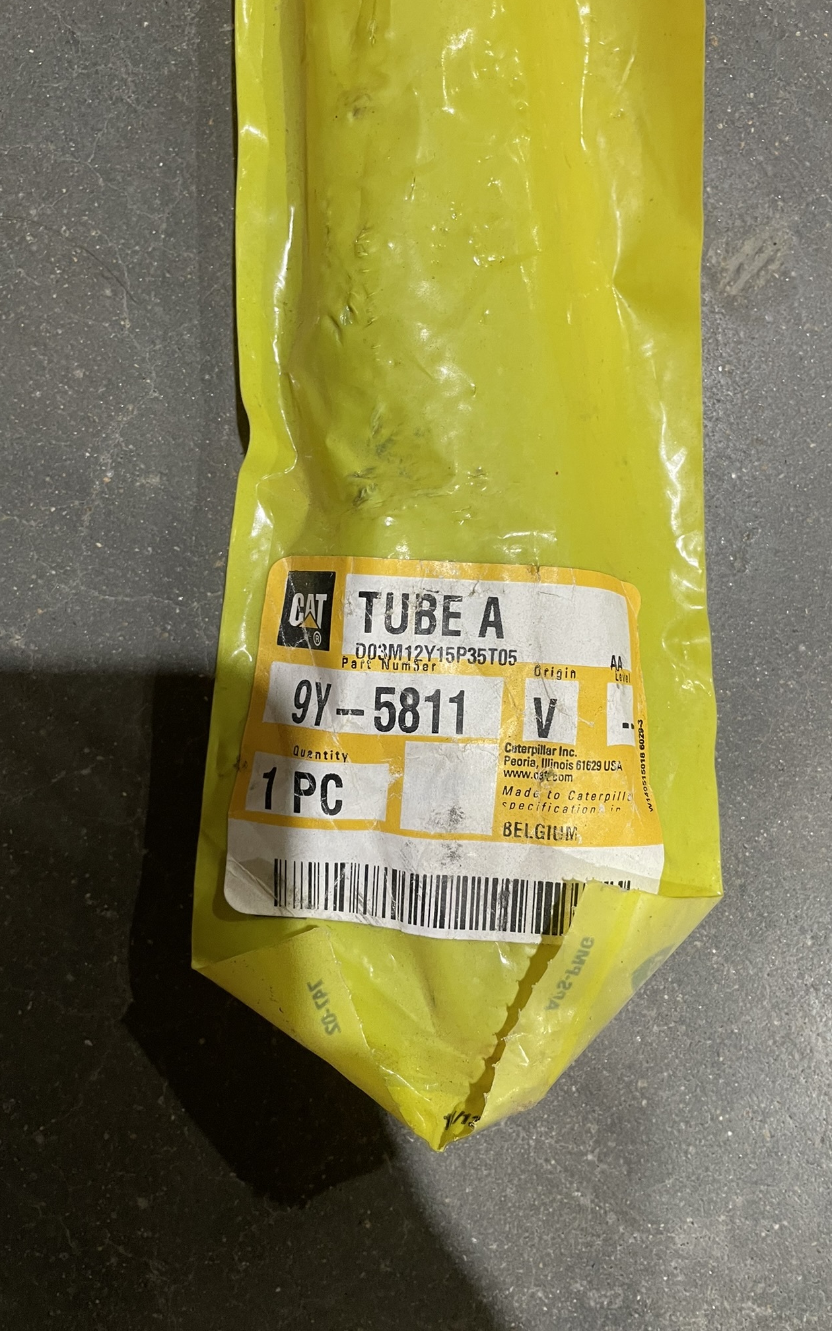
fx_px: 1016
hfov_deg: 44.5
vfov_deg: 66.5
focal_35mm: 28
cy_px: 667
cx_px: 436
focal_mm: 4.2
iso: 160
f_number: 1.6
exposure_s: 1/60
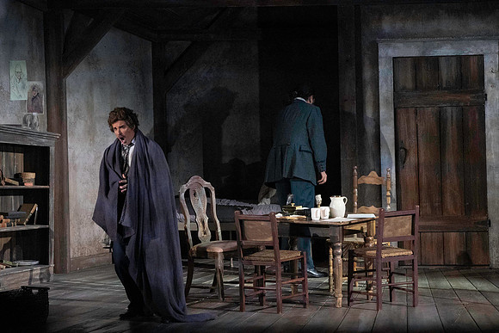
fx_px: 4076
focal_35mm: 294
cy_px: 166
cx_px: 250
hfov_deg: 7.0
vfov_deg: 4.7
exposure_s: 1/320
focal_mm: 294
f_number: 11
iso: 16000
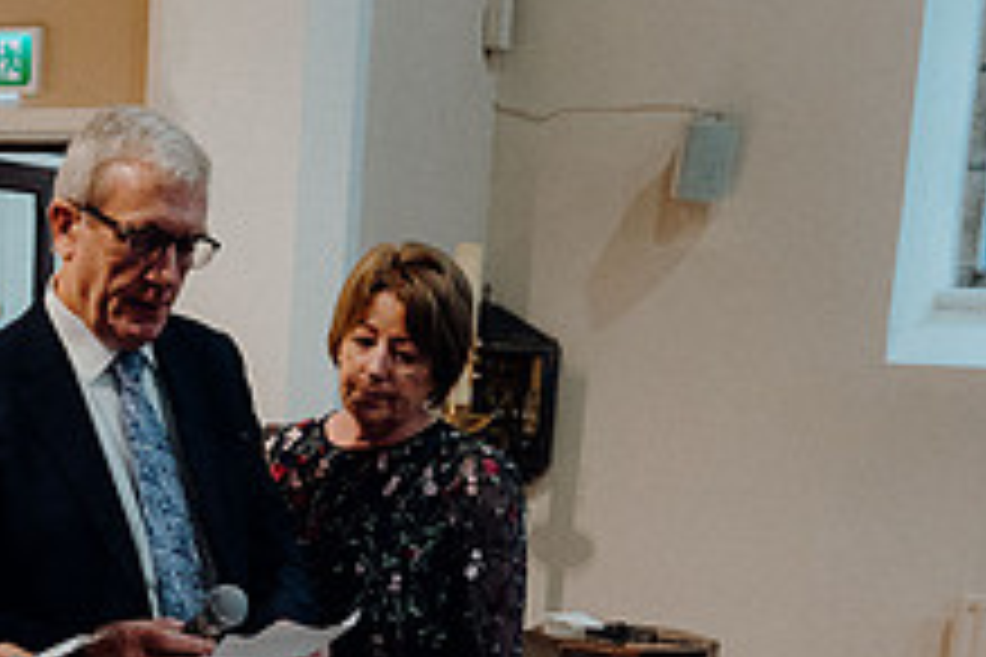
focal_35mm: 69
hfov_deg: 28.8
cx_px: 257
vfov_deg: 19.0
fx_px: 1890
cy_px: 718
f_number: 3.5
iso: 3200
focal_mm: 26
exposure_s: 1/160
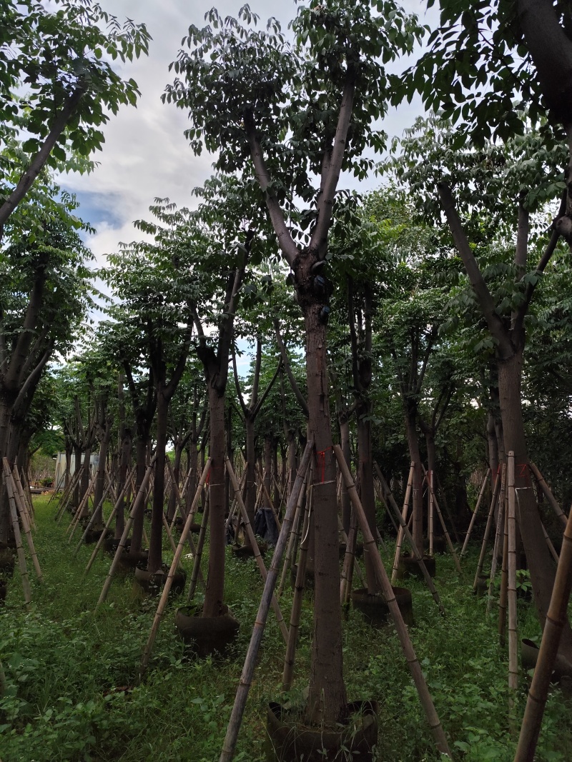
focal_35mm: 23
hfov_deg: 58.9
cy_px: 381
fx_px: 507
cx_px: 286
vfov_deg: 73.9
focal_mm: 6.19
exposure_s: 1/649
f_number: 1.65
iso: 50
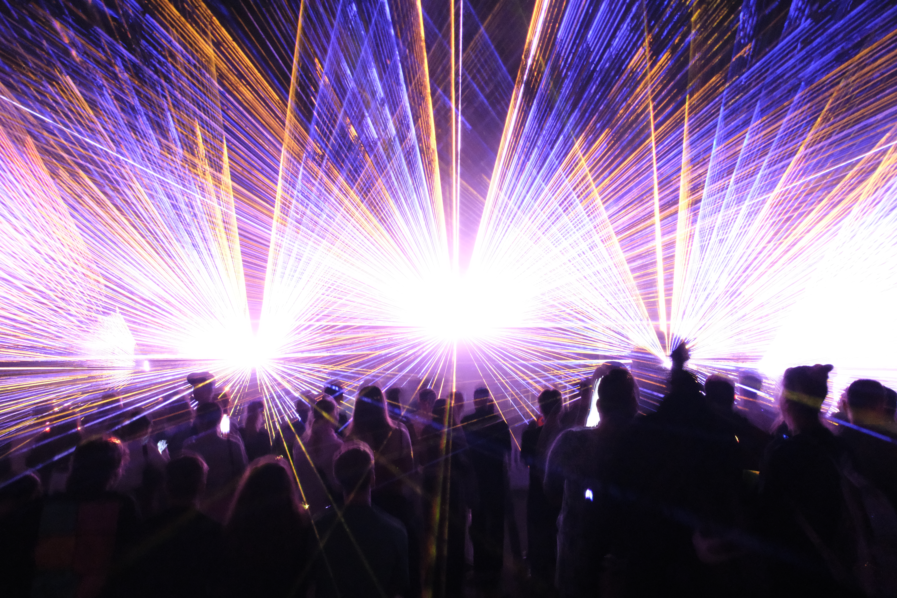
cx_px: 448
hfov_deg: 67.4
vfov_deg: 47.9
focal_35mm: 27
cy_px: 299
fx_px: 673
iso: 12800
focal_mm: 18
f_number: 6.4
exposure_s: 1/1.3
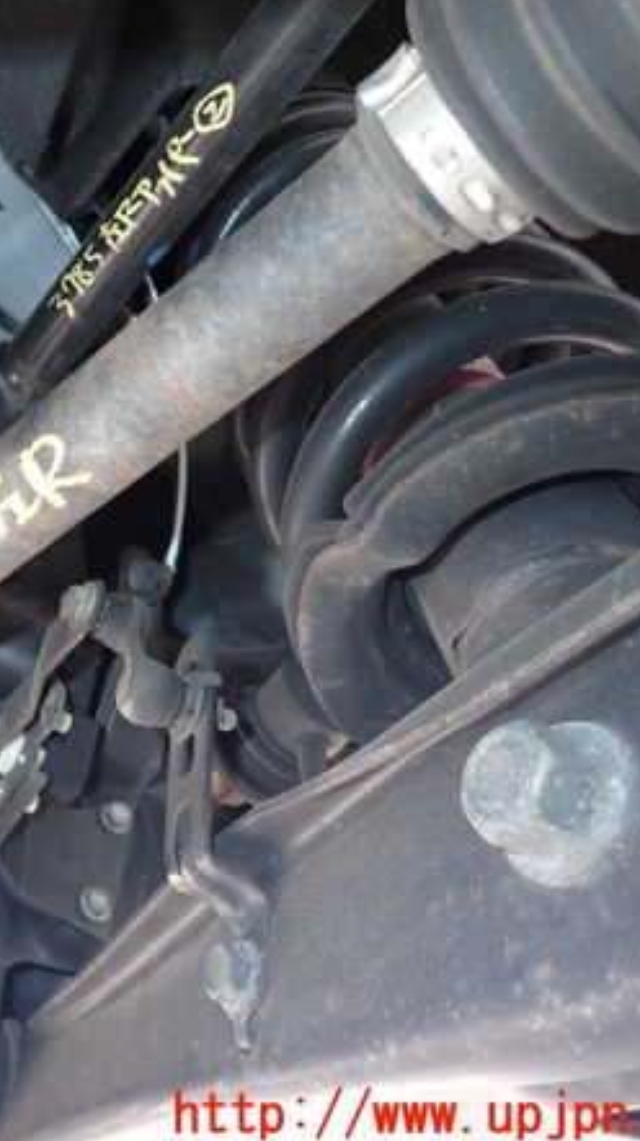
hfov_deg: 29.5
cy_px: 568
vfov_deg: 54.0
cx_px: -18
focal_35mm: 37
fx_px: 1118
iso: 400
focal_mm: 4.5
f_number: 2
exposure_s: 1/125
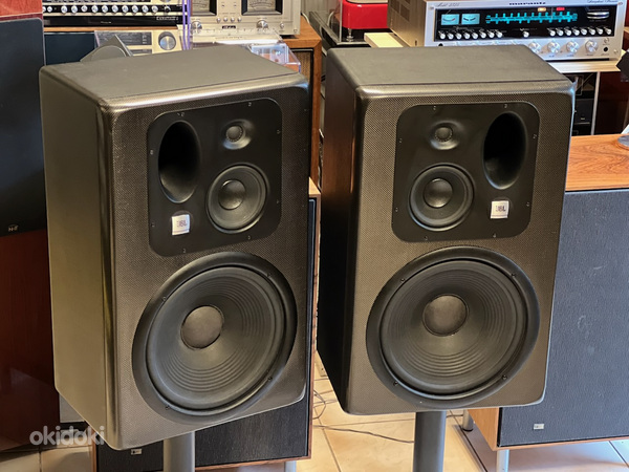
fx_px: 1399
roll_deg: -1.1
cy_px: 236
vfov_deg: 19.1
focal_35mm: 77
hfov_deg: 25.3
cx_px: 314
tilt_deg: -20.2
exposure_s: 1/14
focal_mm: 9
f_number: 2.8
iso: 1000
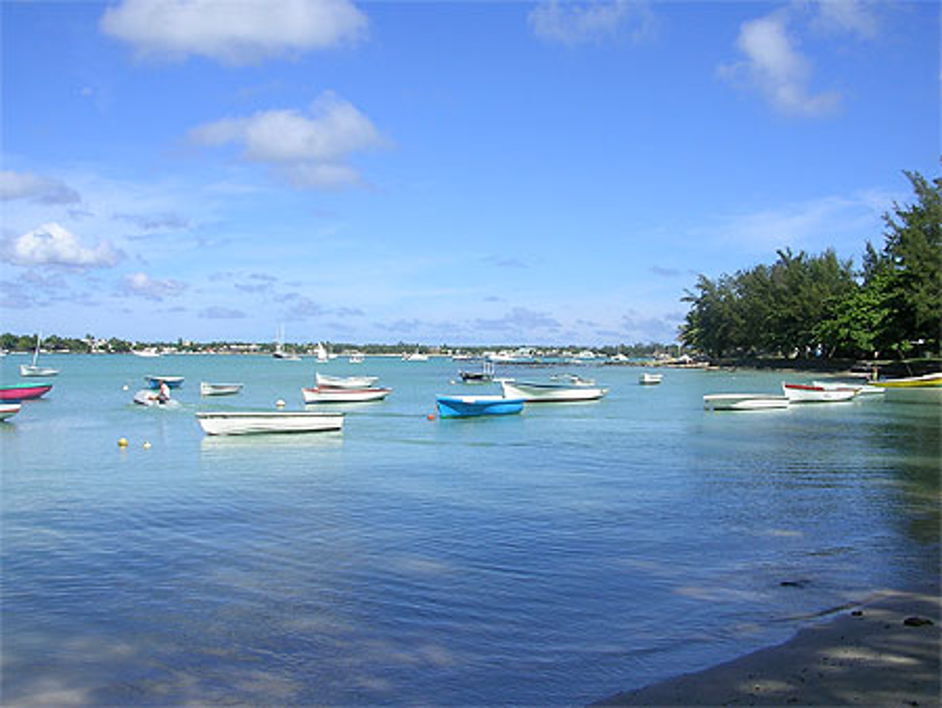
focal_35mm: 38
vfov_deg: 37.8
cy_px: 354
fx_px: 1035
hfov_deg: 49.0
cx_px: 471
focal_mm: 5.8
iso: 50
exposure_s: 1/361
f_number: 5.6
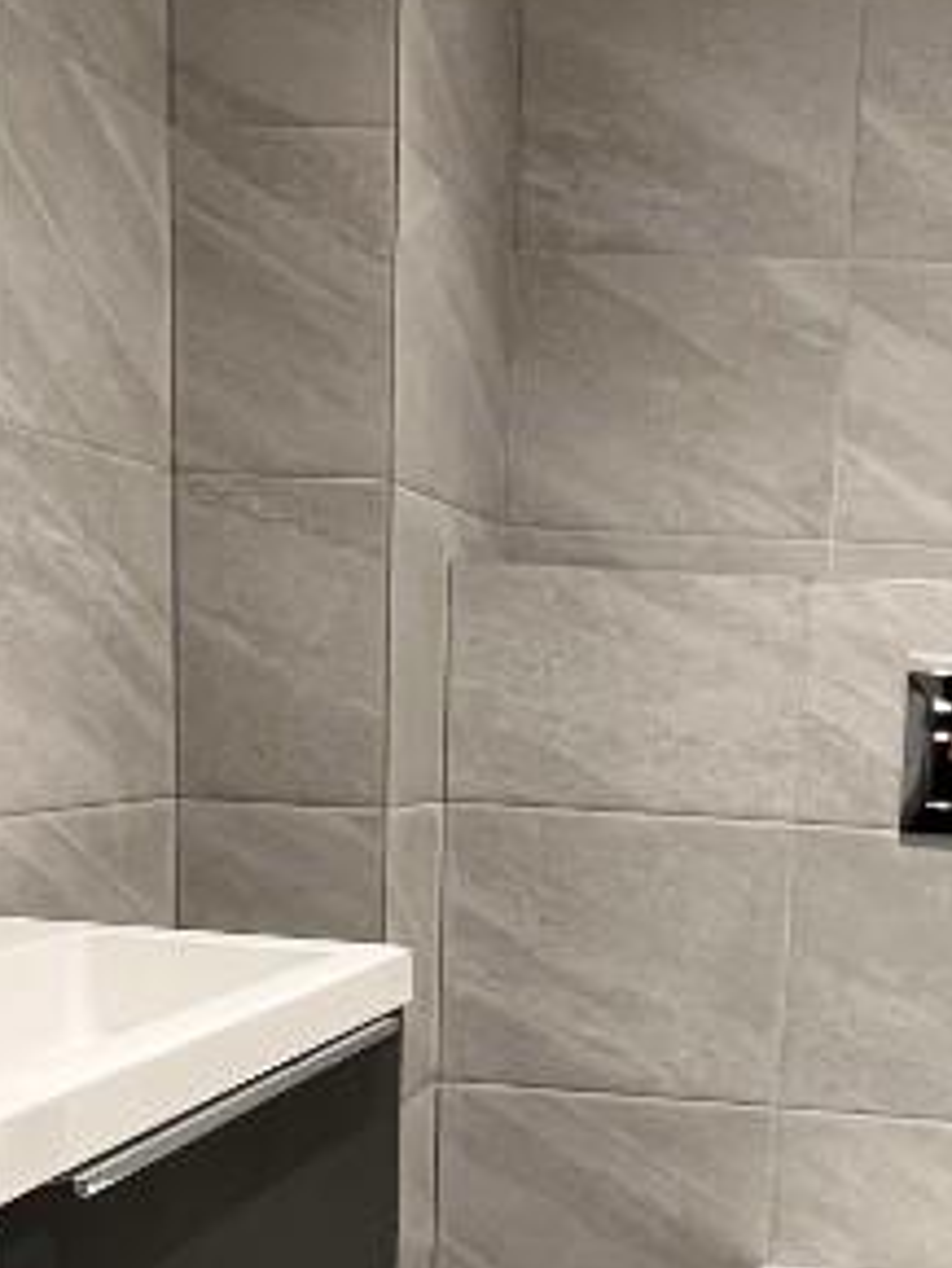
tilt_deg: -9.4
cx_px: 750
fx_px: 1686
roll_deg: -3.1
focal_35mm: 46
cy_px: 992
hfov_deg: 30.8
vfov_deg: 39.8
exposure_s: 1/50
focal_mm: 1.57
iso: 200
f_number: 1.8
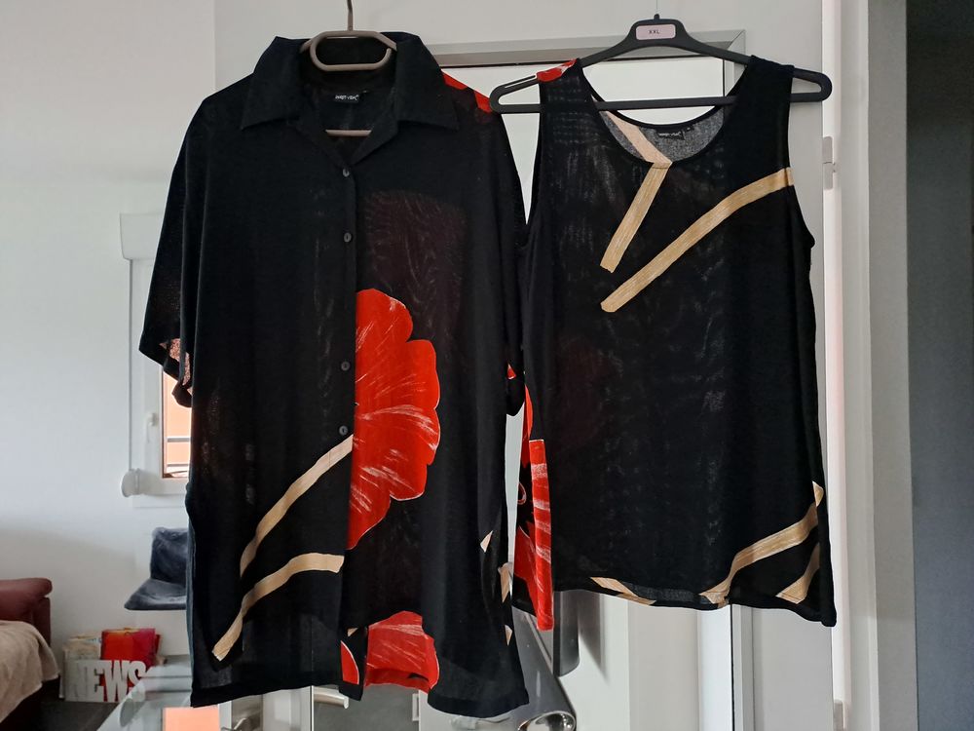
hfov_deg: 69.4
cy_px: 366
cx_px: 487
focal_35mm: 25
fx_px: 703
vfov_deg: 54.9
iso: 800
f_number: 1.8
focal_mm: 4.65
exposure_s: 1/17
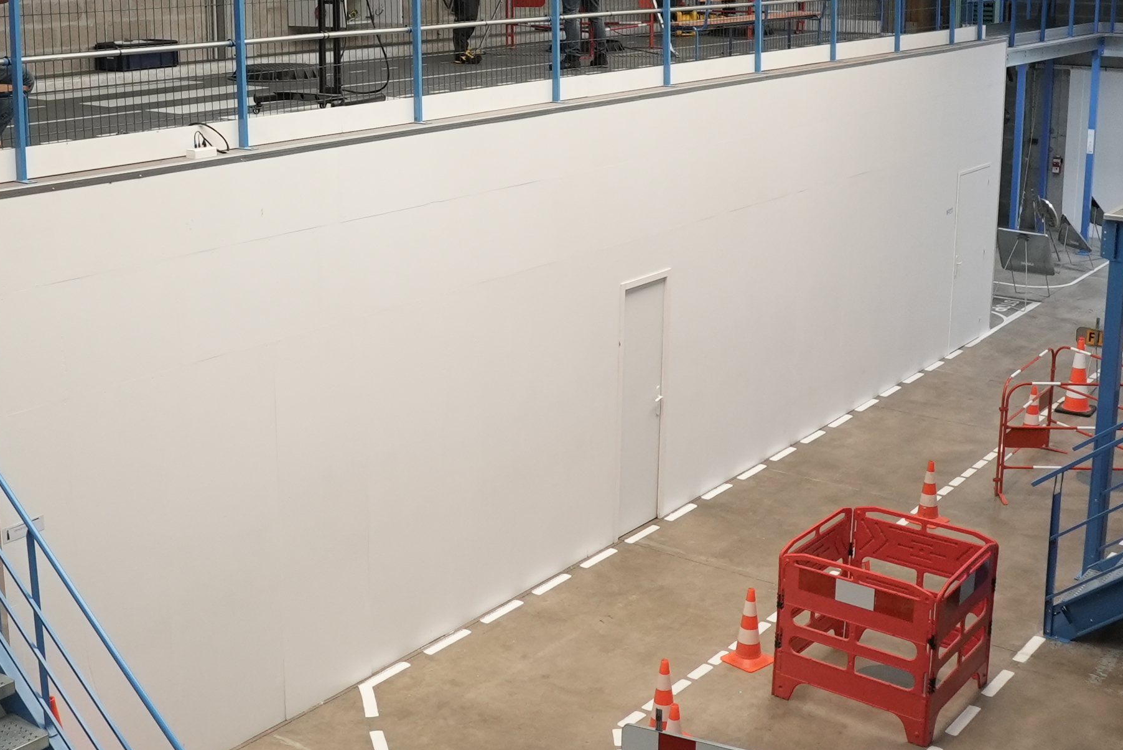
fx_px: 1435
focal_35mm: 46
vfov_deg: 29.0
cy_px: 216
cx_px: 414
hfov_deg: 42.4
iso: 2000
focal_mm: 20
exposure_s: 1/100
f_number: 2.8
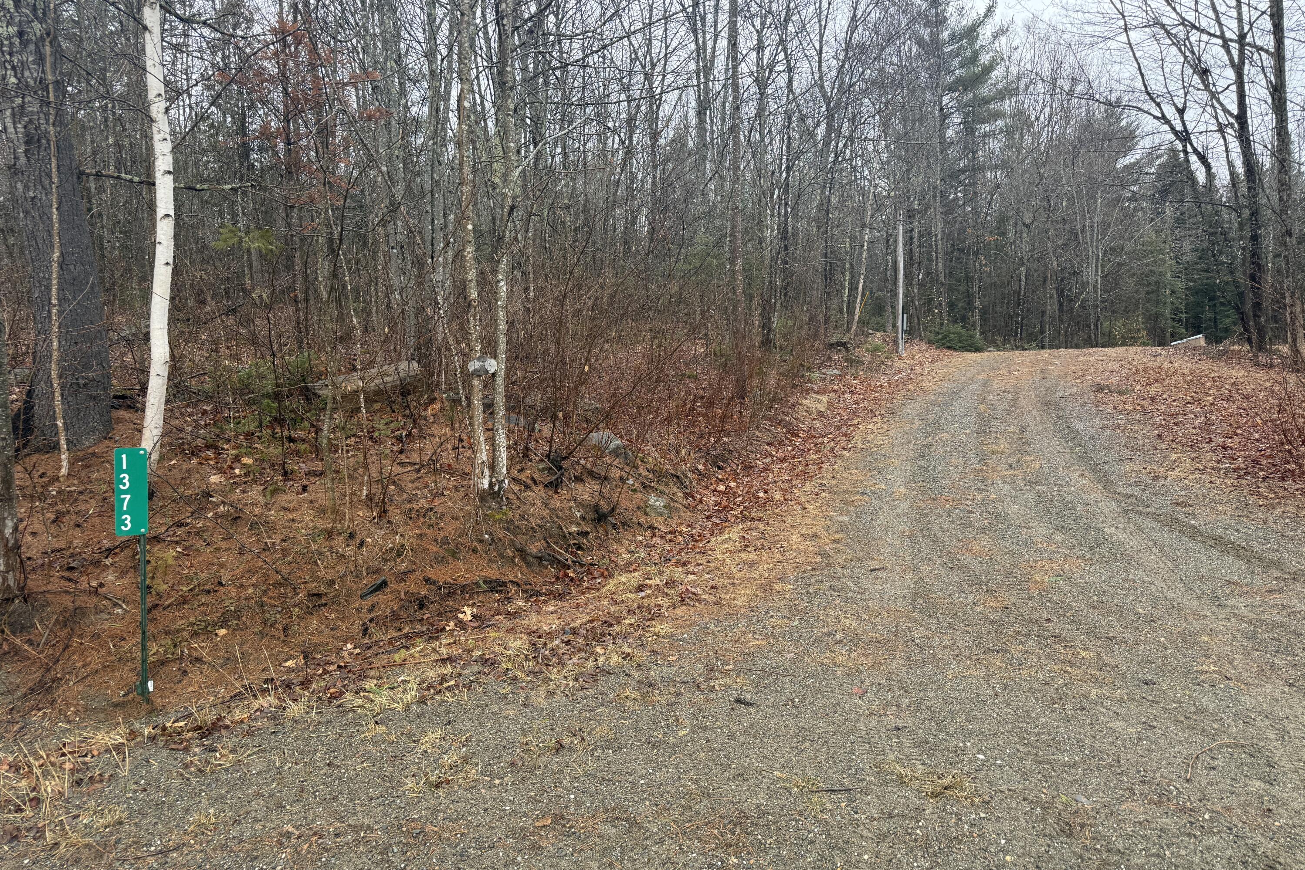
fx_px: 906
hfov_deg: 71.5
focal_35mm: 25
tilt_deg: -2.6
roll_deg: +2.2
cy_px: 432
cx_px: 653
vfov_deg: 51.3
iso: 100
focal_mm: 6.76
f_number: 1.78
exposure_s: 1/555
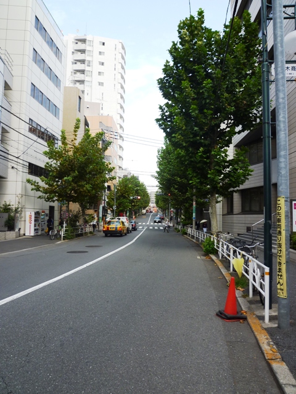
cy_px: 197
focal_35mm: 25
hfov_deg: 54.9
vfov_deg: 69.4
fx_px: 285
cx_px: 148
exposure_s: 1/160
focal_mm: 4.5
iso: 80
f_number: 4
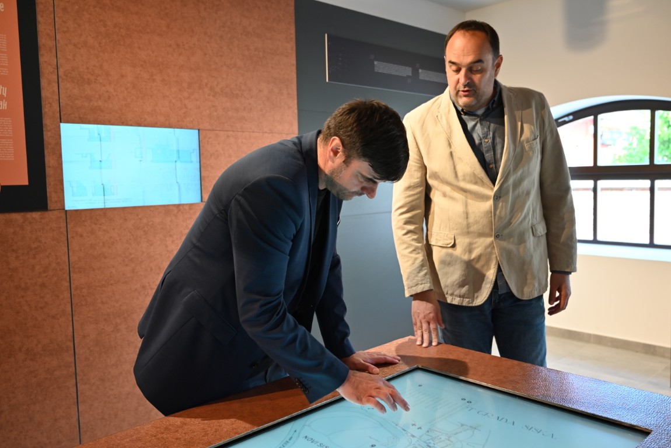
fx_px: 569
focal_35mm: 30
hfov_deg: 61.1
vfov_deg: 43.0
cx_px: 336
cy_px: 224
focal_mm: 30.5
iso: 900
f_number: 4
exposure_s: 1/125
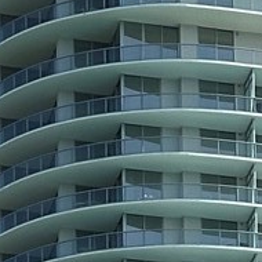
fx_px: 3057
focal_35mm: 357
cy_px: 803
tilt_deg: +13.3
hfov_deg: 4.9
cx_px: 458
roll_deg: +1.5
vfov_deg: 4.7
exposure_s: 1/3155
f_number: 1.78
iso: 64
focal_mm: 6.86
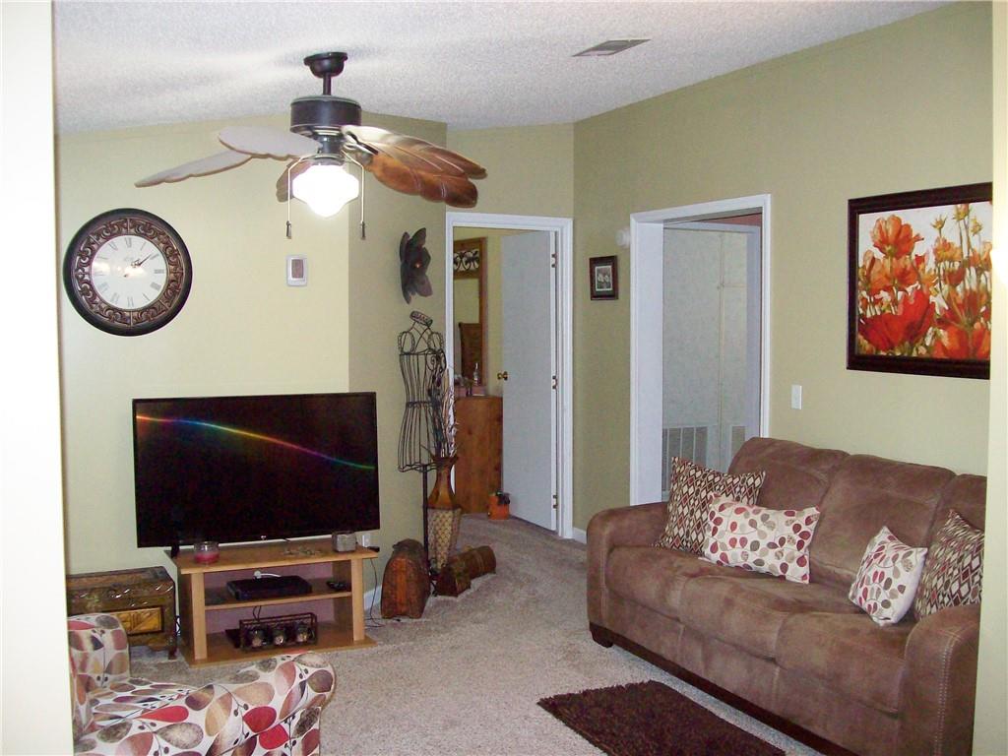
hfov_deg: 51.4
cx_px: 504
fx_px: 1048
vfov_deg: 39.7
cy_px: 378
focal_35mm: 36
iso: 200
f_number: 2.7
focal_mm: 6
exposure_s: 1/64
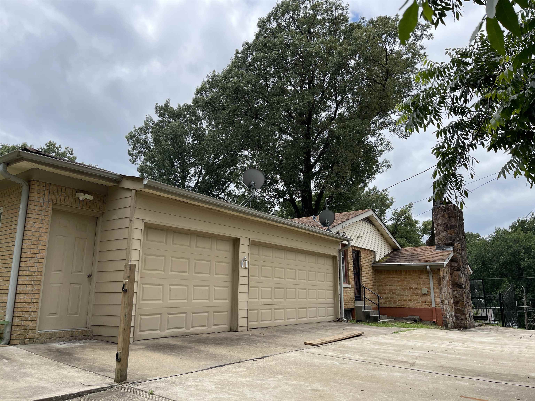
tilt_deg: +12.6
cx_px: 268
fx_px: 386
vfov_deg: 54.9
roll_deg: -0.6
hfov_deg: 69.4
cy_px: 200
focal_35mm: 25
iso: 32
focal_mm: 5.1
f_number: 1.6
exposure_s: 1/3086
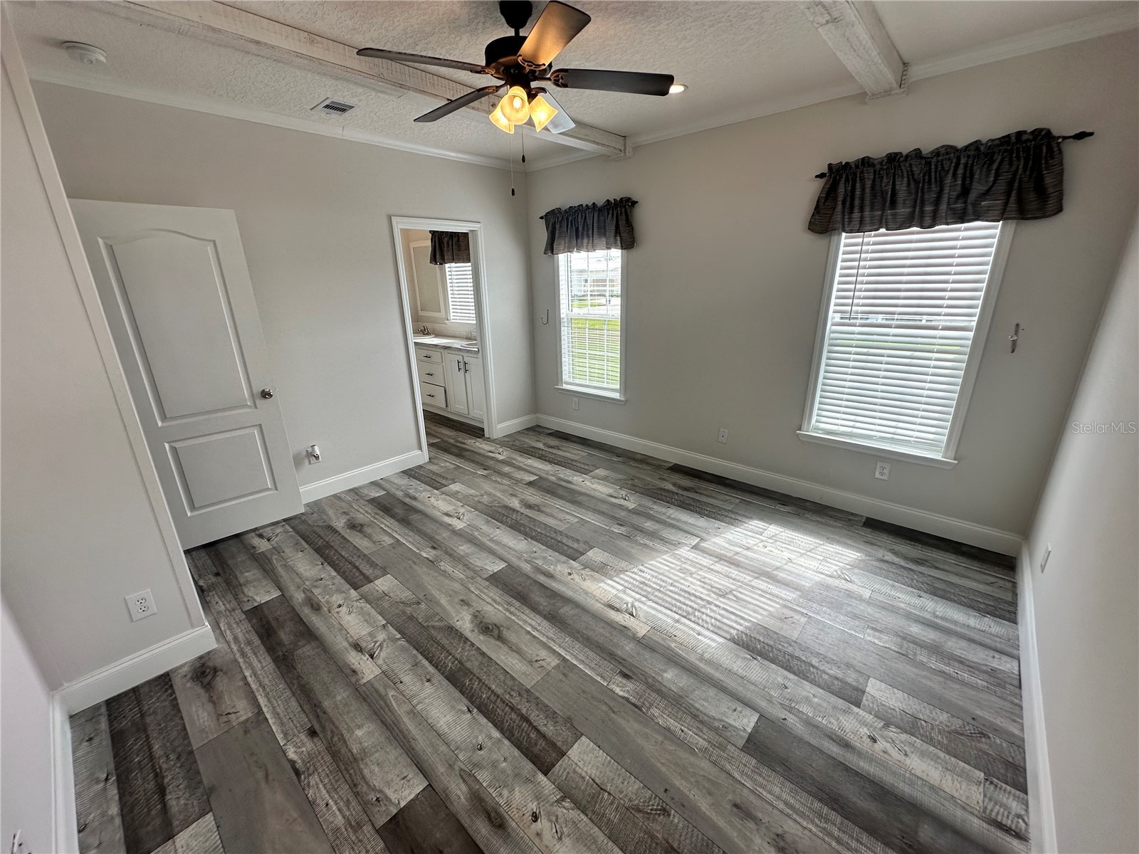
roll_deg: +1.0
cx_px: 570
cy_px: 427
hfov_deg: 102.1
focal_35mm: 14
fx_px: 461
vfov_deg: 85.7
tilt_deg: -17.8
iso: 40
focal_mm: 2.22
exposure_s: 1/158
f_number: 2.2
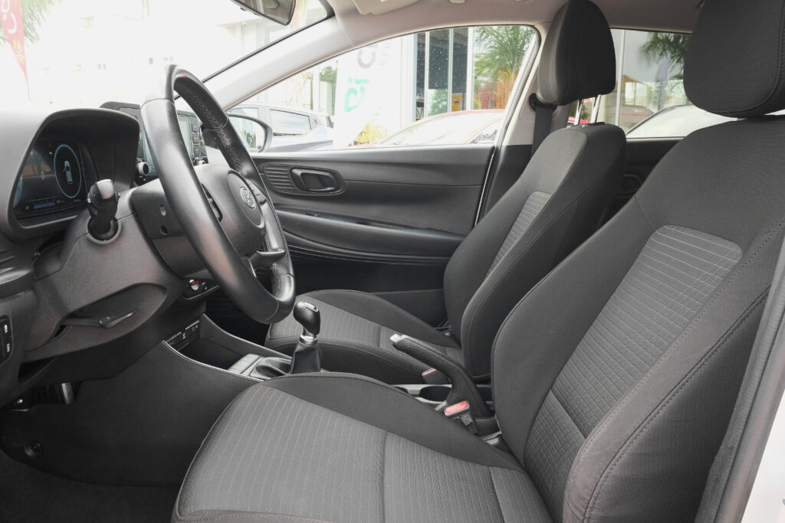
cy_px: 262
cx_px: 392
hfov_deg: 63.7
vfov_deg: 45.0
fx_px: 632
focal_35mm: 29
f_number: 9
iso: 2000
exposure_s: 1/60
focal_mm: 19.2
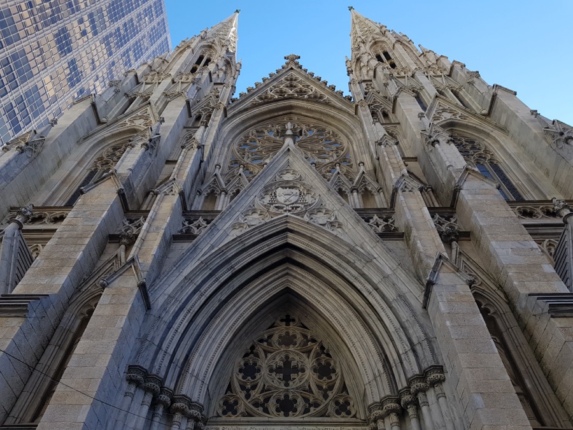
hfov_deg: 67.3
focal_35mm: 26
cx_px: 286
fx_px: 430
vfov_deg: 53.1
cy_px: 215
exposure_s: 1/510
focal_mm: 4.2
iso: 40
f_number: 1.7
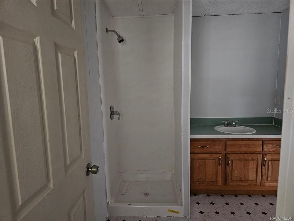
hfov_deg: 73.9
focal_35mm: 23
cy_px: 110
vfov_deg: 58.9
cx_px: 147
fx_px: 195
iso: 800
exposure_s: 1/24
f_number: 1.8
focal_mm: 5.4
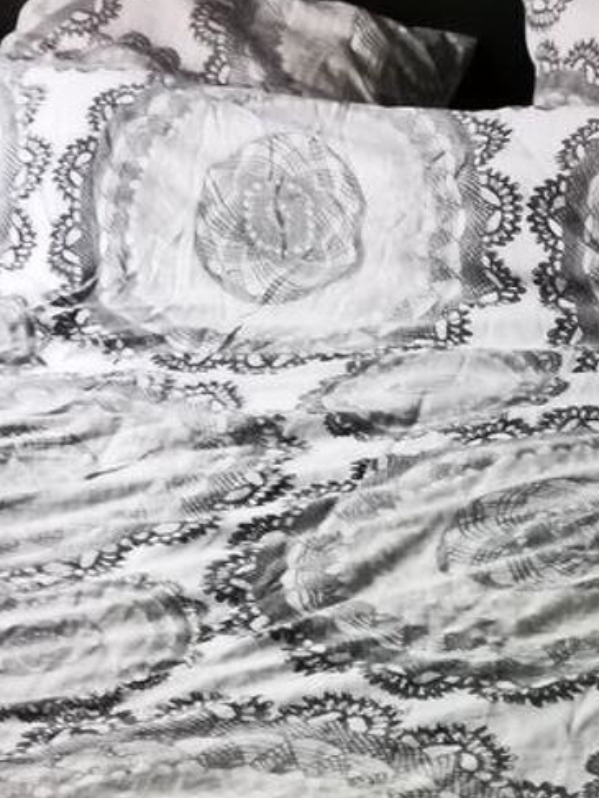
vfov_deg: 20.1
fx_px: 2213
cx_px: 545
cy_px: 692
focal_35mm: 96
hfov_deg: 15.2
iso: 250
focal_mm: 5.58
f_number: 1.8
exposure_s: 1/50
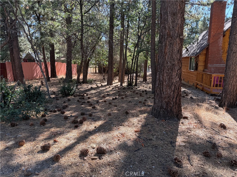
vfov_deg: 56.8
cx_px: 118
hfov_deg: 71.6
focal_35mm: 24
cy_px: 88
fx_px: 164
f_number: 1.78
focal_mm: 6.76
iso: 80
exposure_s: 1/407
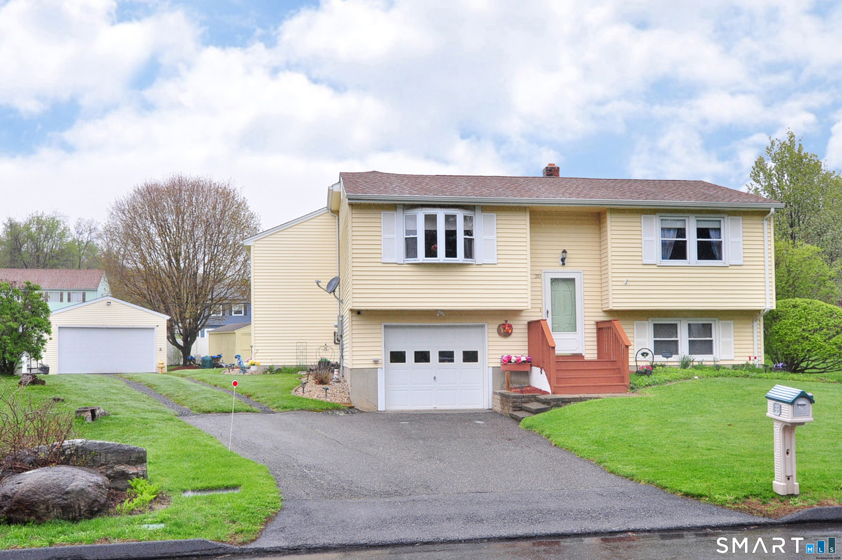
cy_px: 280
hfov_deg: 62.0
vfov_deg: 43.5
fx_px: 701
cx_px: 421
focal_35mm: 30
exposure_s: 1/400
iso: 640
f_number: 7.1
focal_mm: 20
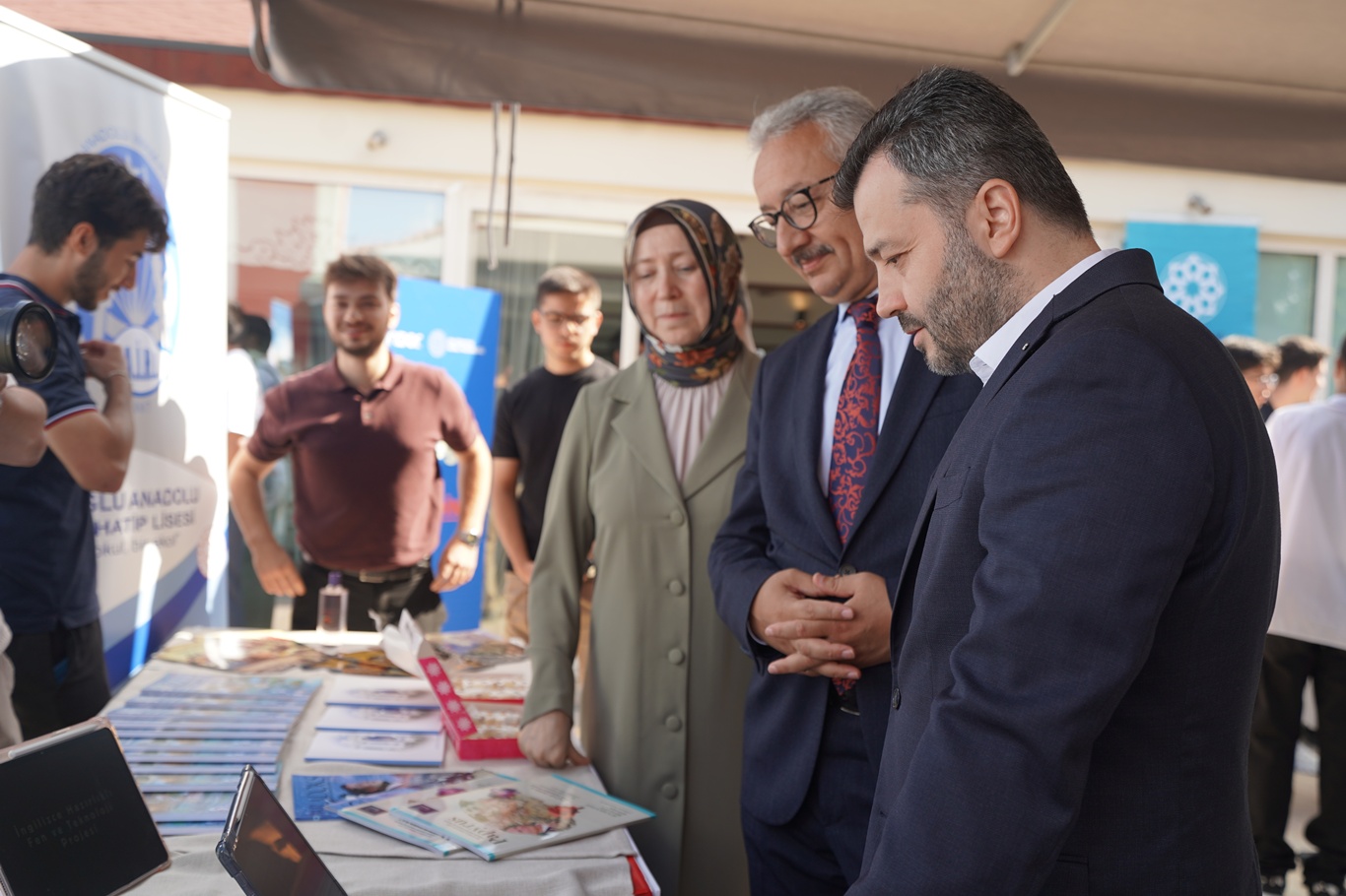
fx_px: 1308
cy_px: 448
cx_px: 673
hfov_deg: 54.4
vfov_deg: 37.8
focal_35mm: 35
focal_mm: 35
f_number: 4
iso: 100
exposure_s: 1/160
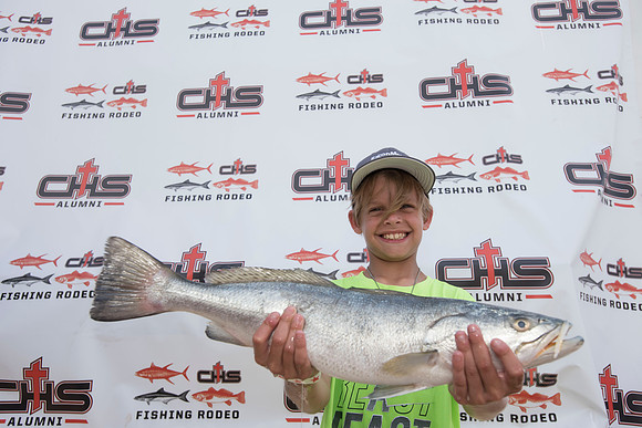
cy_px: 214
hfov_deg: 65.5
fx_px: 499
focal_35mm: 28
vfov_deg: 46.4
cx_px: 321
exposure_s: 1/500
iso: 250
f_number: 6.3
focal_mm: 28
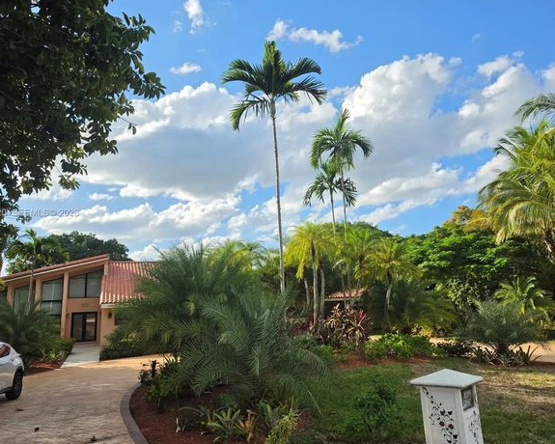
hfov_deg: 68.1
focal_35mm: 25
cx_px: 267
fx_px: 411
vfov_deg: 56.8
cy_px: 213
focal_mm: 6.5
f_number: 1.4
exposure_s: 1/7939
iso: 64
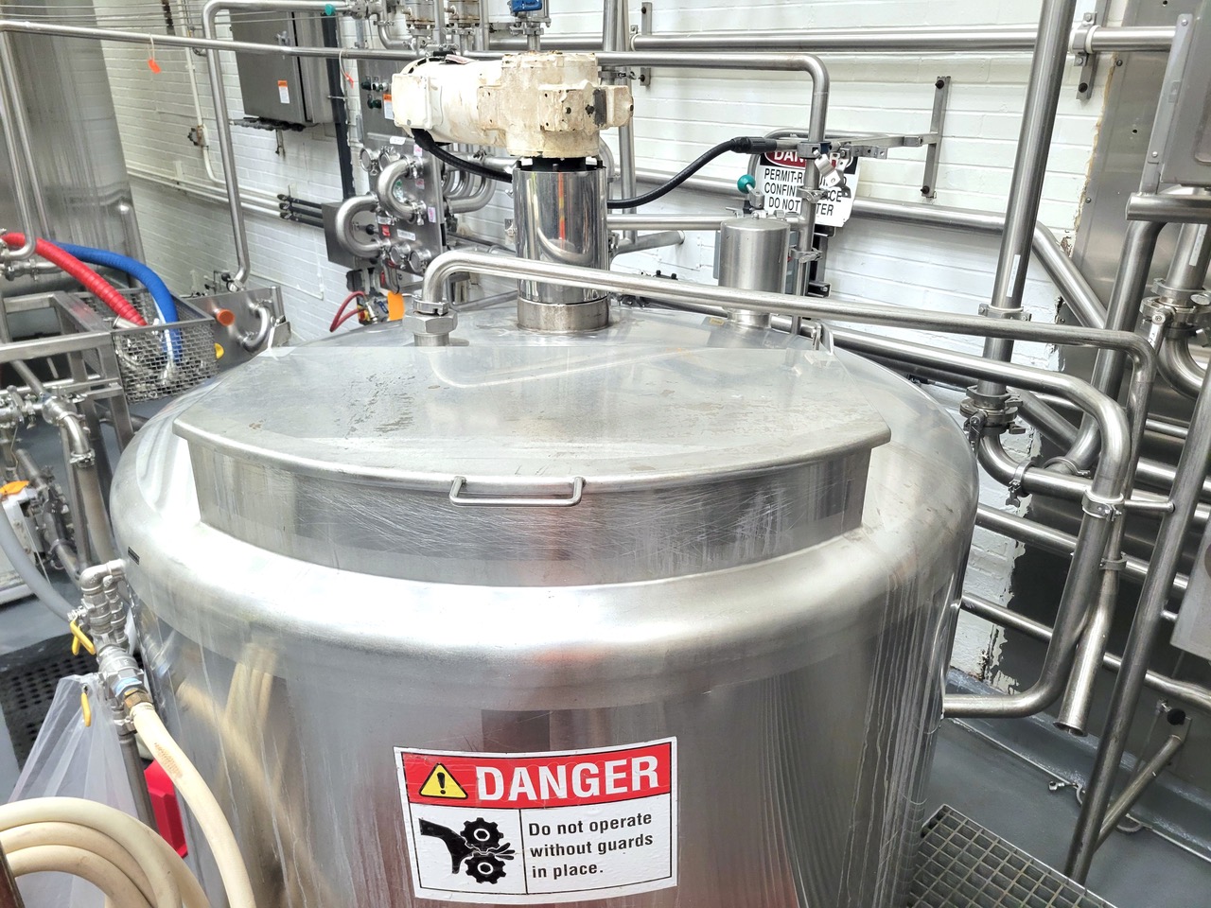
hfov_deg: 67.3
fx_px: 910
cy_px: 454
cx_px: 606
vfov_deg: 53.1
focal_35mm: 26
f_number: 1.8
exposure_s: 1/60
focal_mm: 5.4
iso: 250
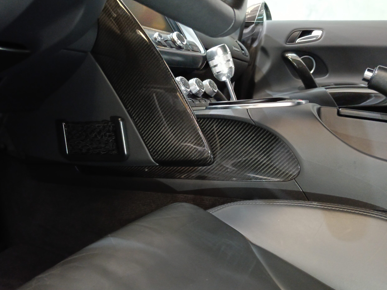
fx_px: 313
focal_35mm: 28
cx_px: 188
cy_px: 144
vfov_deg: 49.7
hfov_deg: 63.4
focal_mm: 3.98
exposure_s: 1/14.3
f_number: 16
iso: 2000
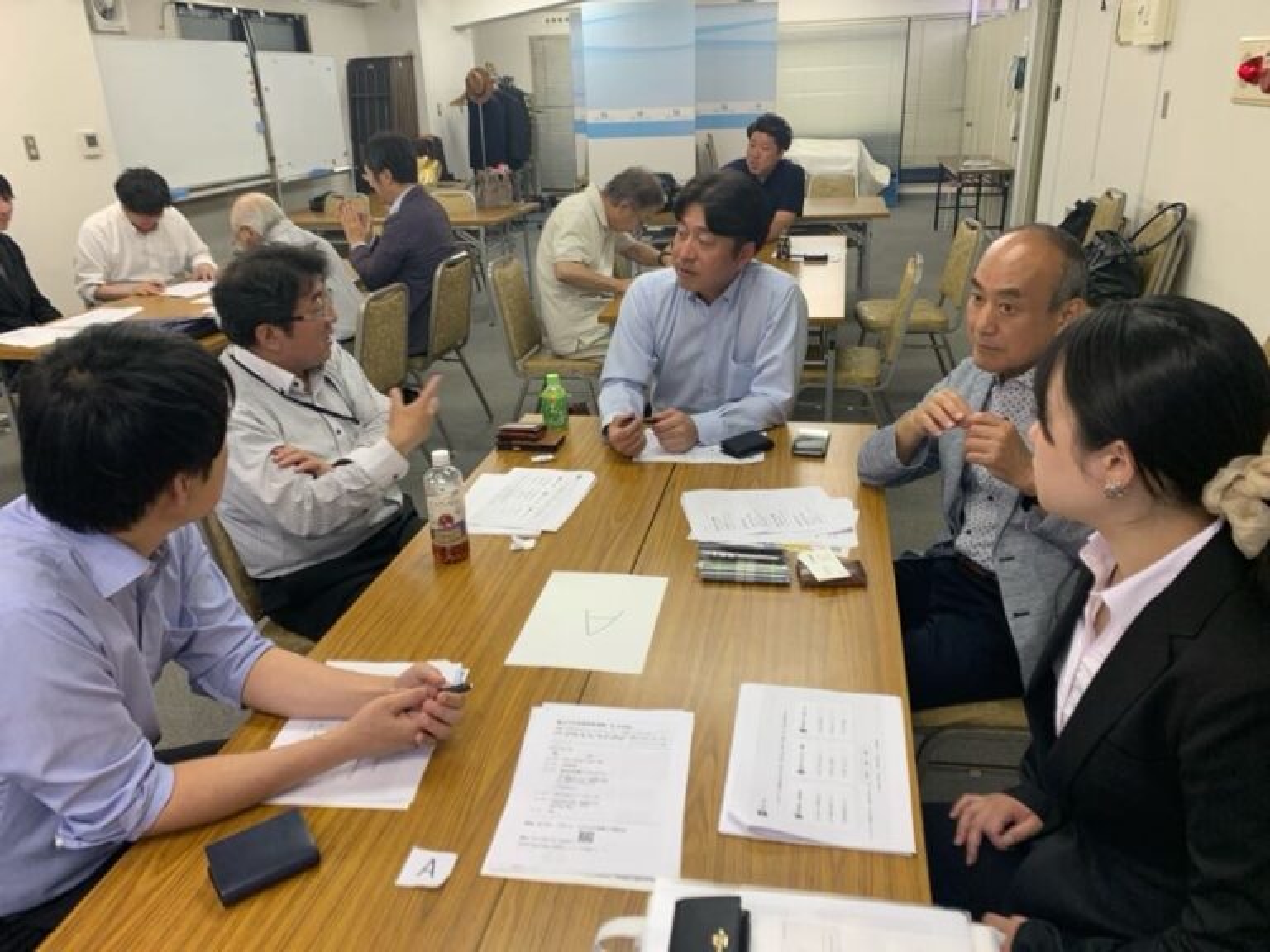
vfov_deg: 53.1
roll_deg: +1.7
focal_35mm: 26
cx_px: 635
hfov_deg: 67.3
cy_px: 476
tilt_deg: -21.3
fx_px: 954
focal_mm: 4.25
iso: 64
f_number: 1.8
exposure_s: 1/50
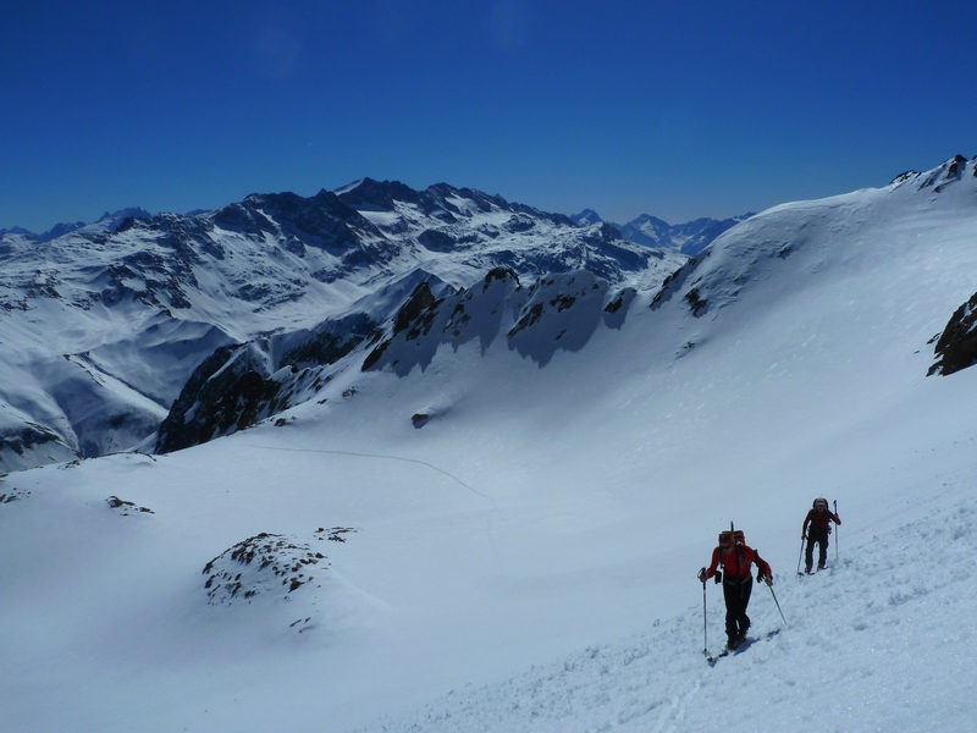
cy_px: 366
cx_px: 488
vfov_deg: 51.4
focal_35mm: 27
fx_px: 762
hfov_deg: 65.3
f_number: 6.3
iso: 80
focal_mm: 4.4
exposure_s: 1/1600
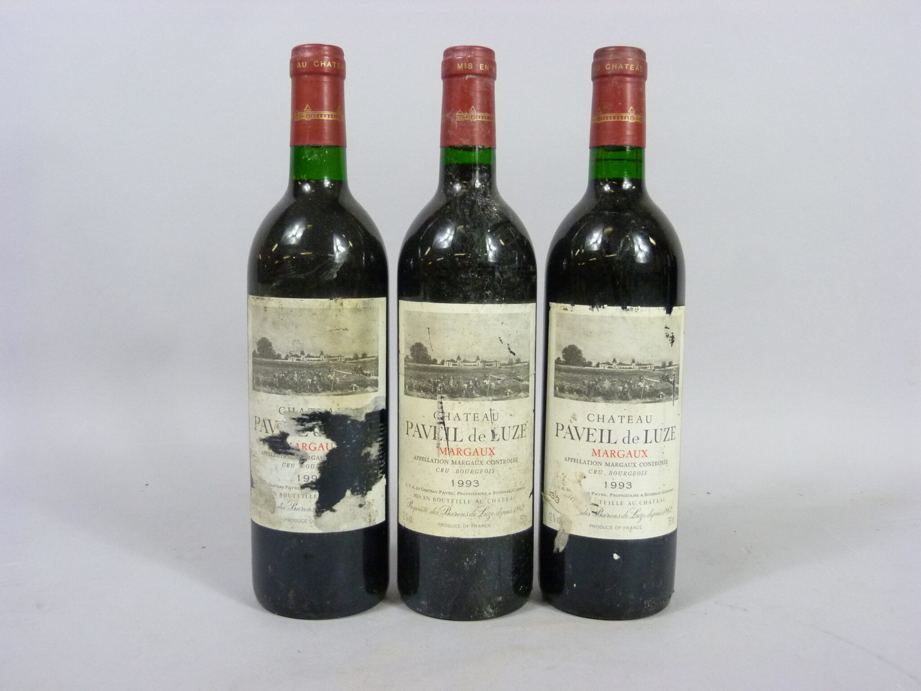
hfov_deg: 52.6
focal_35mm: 35
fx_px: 931
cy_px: 346
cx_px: 460
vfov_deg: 40.7
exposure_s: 1/40
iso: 400
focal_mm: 6.3
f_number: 3.1
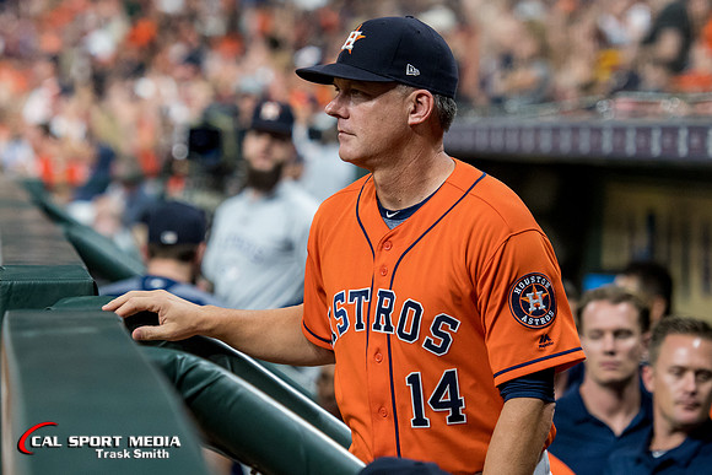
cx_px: 332
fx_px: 4938
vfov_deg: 5.5
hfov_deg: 8.2
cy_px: 190
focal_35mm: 250
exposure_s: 1/1000
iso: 2500
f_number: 4
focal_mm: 135
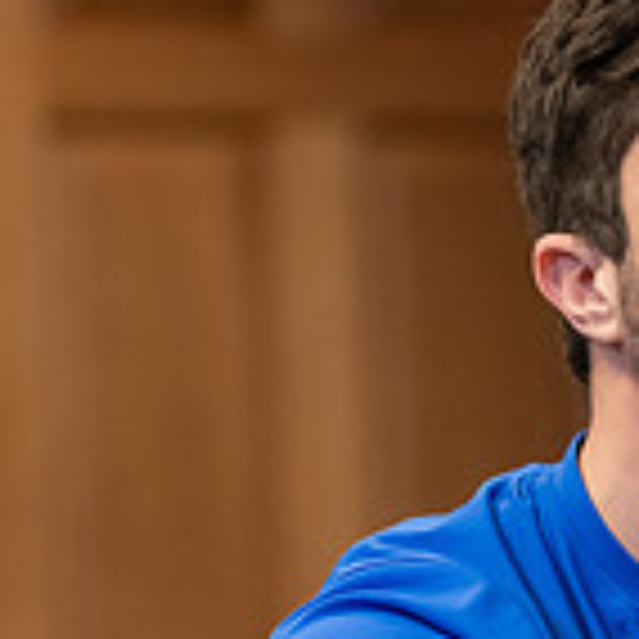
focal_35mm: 390
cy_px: 466
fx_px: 8145
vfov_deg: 4.5
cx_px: 684
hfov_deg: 4.5
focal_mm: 112
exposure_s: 1/200
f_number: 3.2
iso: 2000
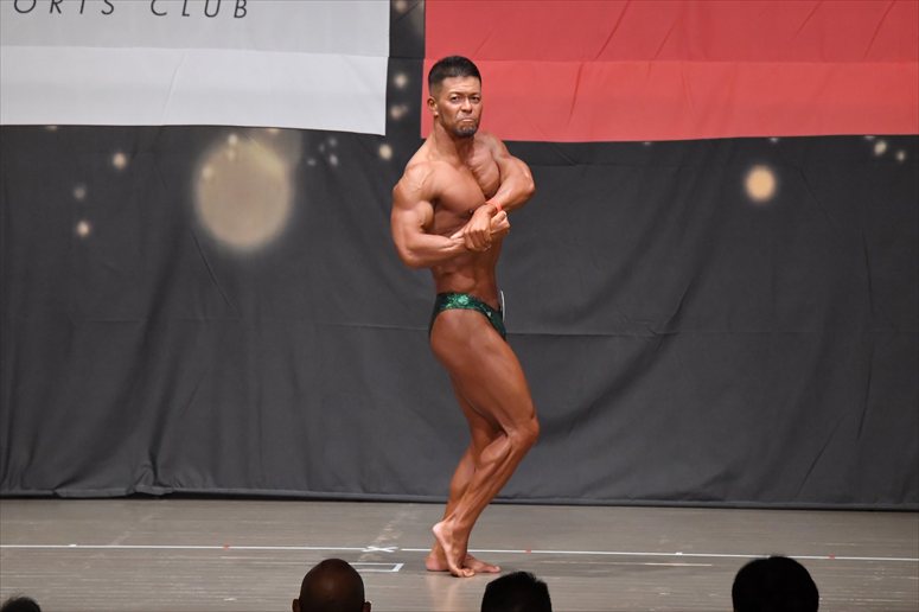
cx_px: 460
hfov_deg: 9.5
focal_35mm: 217
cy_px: 306
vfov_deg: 6.3
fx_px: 5537
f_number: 5.6
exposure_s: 1/400
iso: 6400
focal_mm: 145
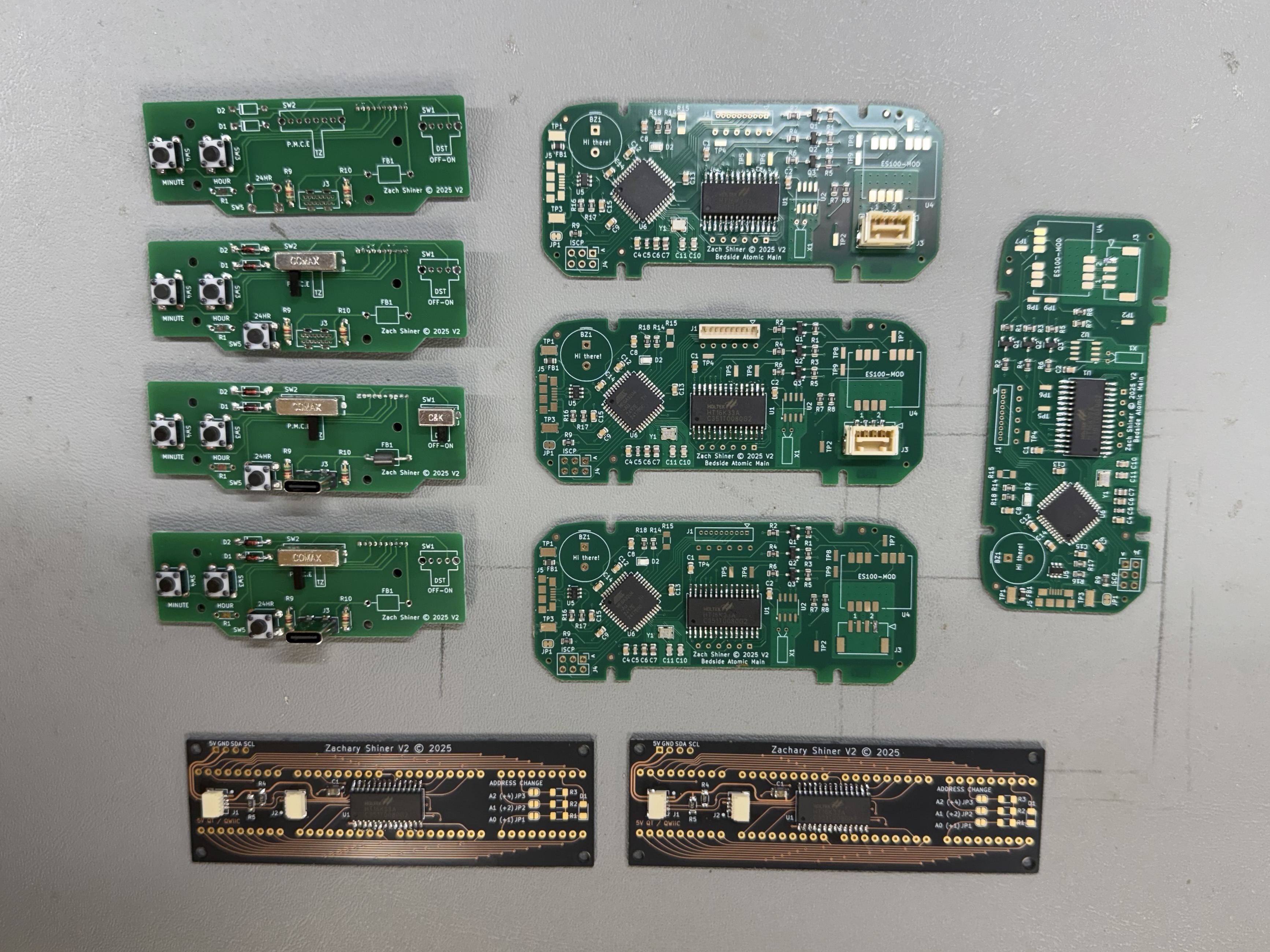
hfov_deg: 71.6
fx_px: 881
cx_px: 635
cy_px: 476
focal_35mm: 24
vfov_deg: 56.8
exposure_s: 1/120
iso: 160
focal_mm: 6.76
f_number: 1.78
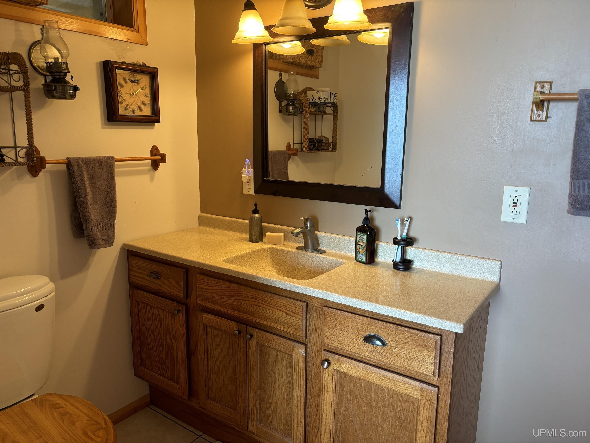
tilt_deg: -10.6
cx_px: 295
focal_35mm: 26
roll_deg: -1.0
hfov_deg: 67.3
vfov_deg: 53.1
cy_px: 222
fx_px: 443
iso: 125
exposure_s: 1/60
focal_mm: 5.96
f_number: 1.6
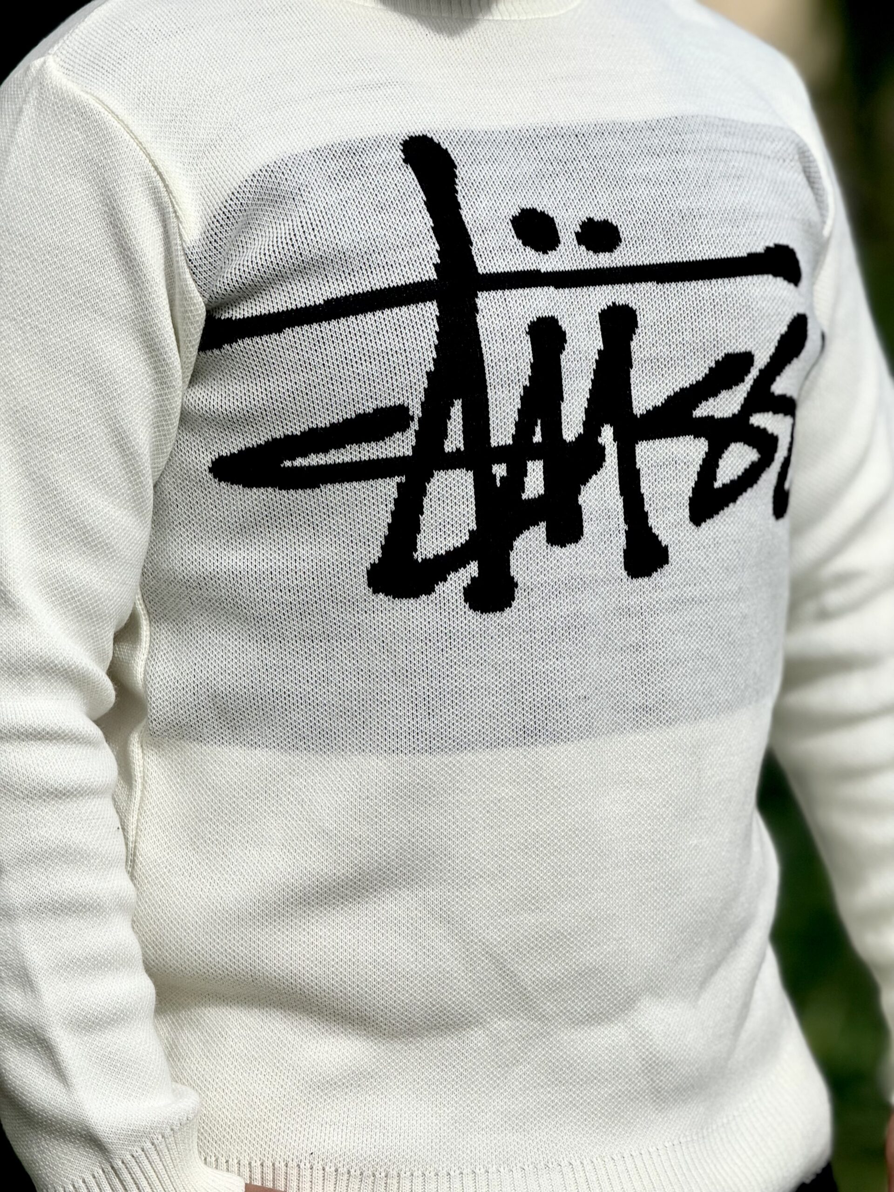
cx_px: 447
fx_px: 4132
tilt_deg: -8.2
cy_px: 596
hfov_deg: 12.3
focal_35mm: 120
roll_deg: +3.9
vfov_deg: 16.4
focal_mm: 15.66
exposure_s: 1/3344
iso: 40
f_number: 2.8
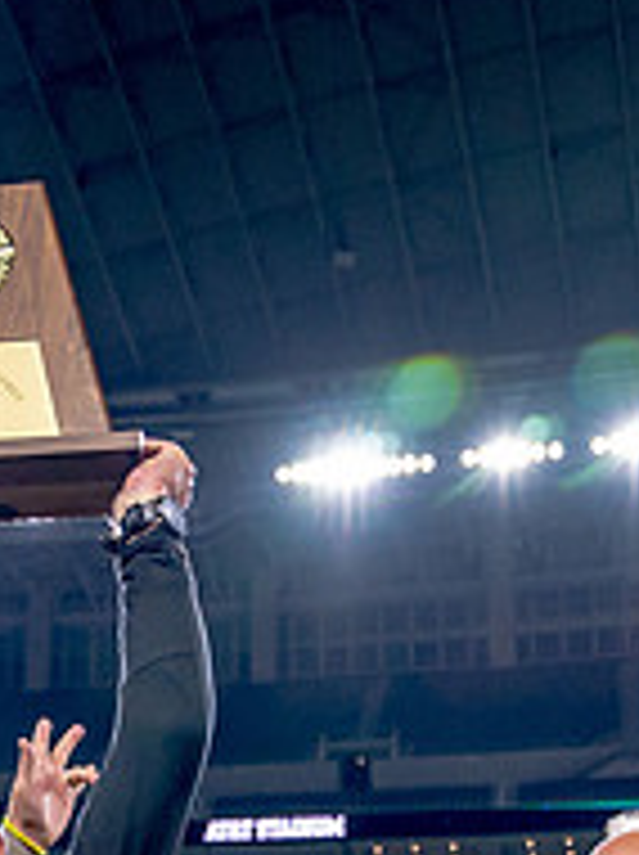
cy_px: 909
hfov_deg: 17.2
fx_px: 2023
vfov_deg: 22.7
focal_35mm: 82
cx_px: -108
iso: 2000
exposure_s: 1/1500
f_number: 2.8
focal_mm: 24
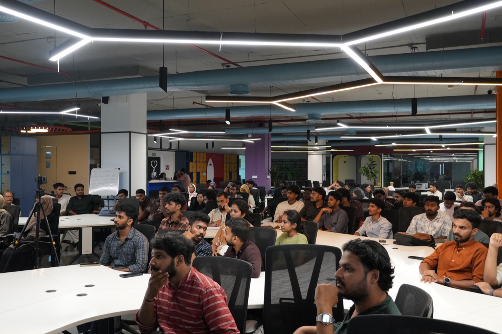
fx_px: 502
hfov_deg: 53.1
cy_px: 167
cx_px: 251
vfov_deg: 36.9
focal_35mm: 36
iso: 2500
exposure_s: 1/160
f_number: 4
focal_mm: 24
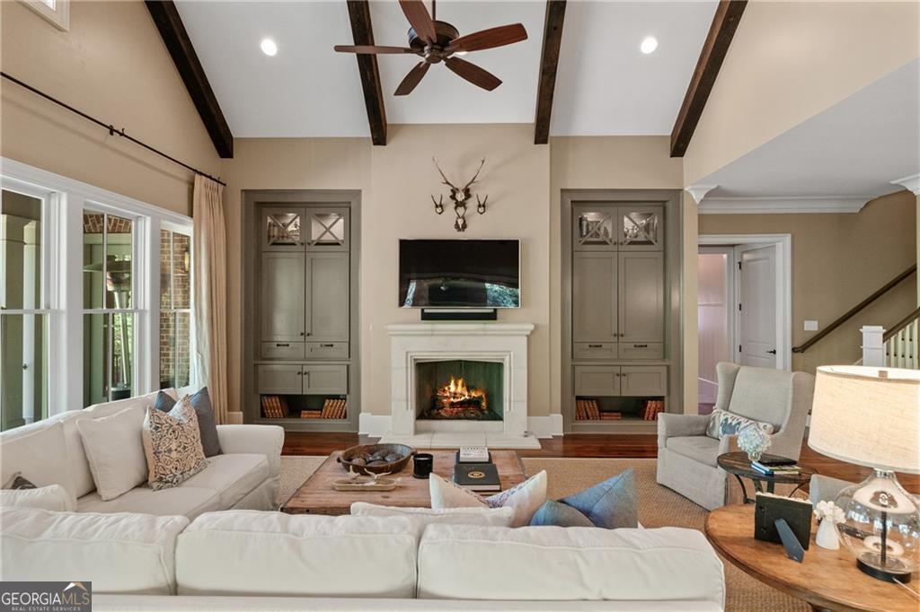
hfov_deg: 86.9
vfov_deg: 64.5
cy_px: 306
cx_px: 460
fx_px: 485
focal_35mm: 19
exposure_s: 1/80
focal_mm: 19
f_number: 6.3
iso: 1250
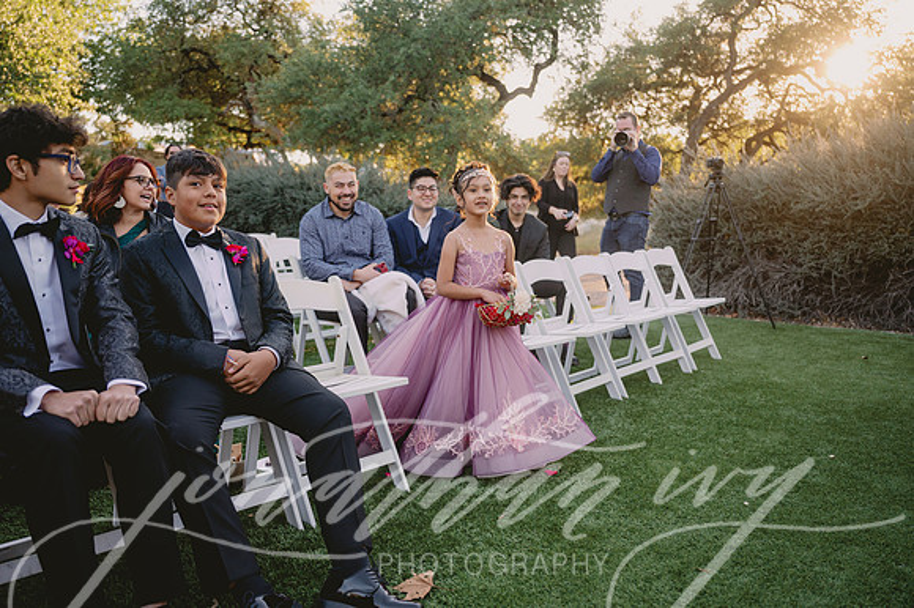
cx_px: 457
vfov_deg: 43.6
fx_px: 761
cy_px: 304
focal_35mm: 30
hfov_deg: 62.0
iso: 320
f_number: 2.8
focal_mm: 30
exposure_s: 1/640
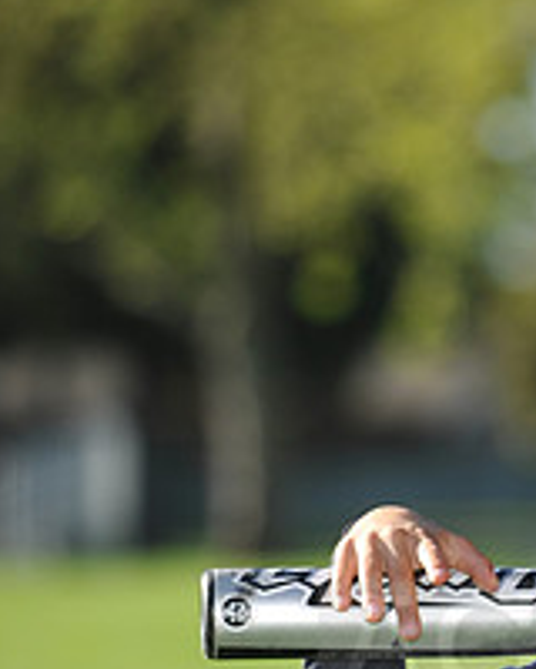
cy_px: 626
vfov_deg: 4.9
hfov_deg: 3.9
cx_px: 881
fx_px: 7833
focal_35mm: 395
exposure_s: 1/1000
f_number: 4
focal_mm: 145
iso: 200
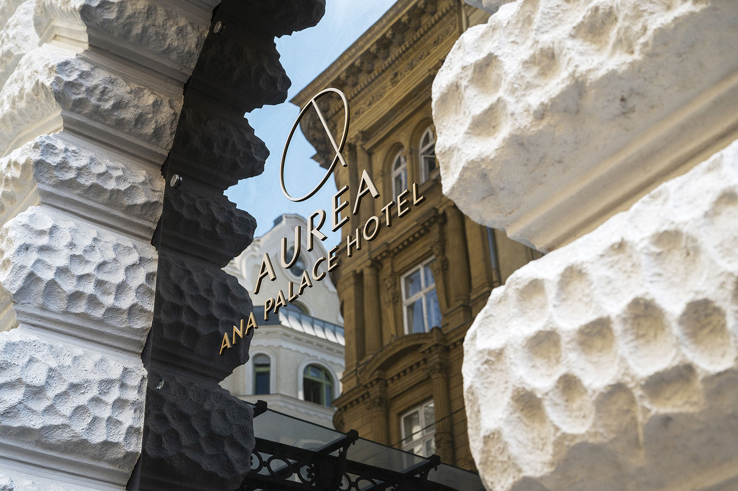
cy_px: 246
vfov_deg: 26.0
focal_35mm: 52
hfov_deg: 38.2
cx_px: 369
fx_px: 1065
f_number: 6.3
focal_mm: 52
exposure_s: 1/250
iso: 400
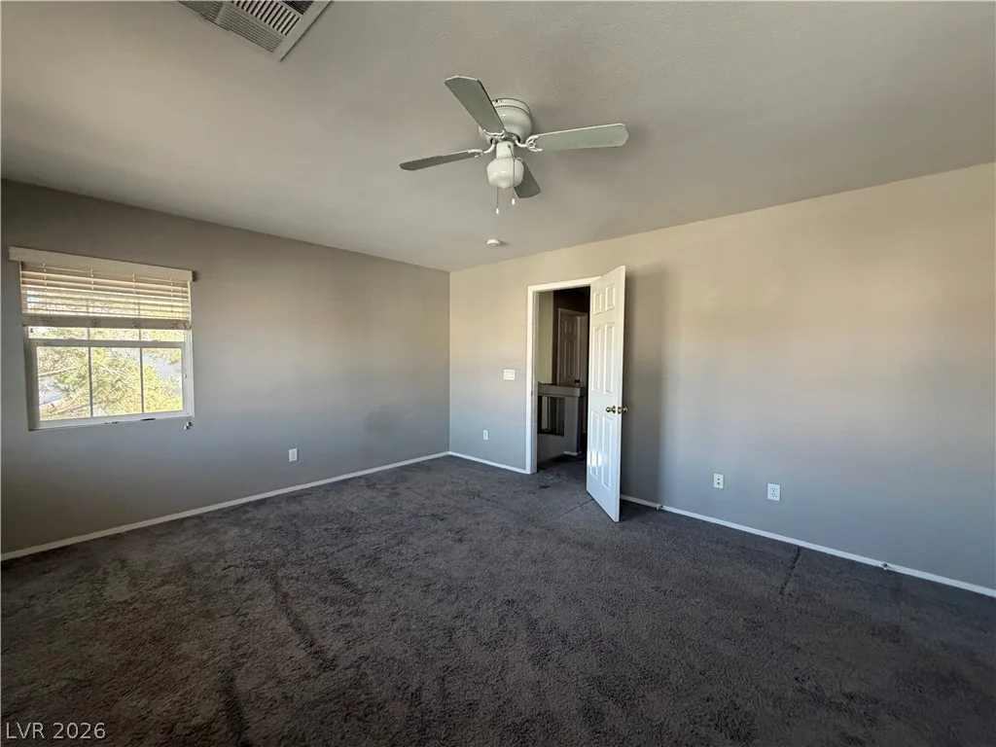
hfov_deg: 102.1
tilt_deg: -4.6
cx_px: 498
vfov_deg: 85.7
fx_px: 403
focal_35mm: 14
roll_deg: +0.5
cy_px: 374
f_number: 2.2
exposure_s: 1/113
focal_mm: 2.22
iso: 320
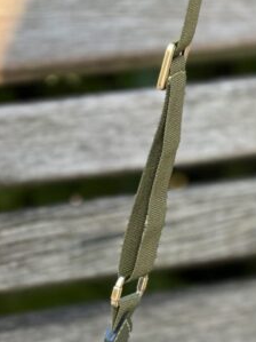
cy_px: 360
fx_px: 3168
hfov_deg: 4.6
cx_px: 211
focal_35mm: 321
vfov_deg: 6.2
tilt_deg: -17.7
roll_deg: -3.1
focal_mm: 15.66
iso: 160
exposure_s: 1/99
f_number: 2.8
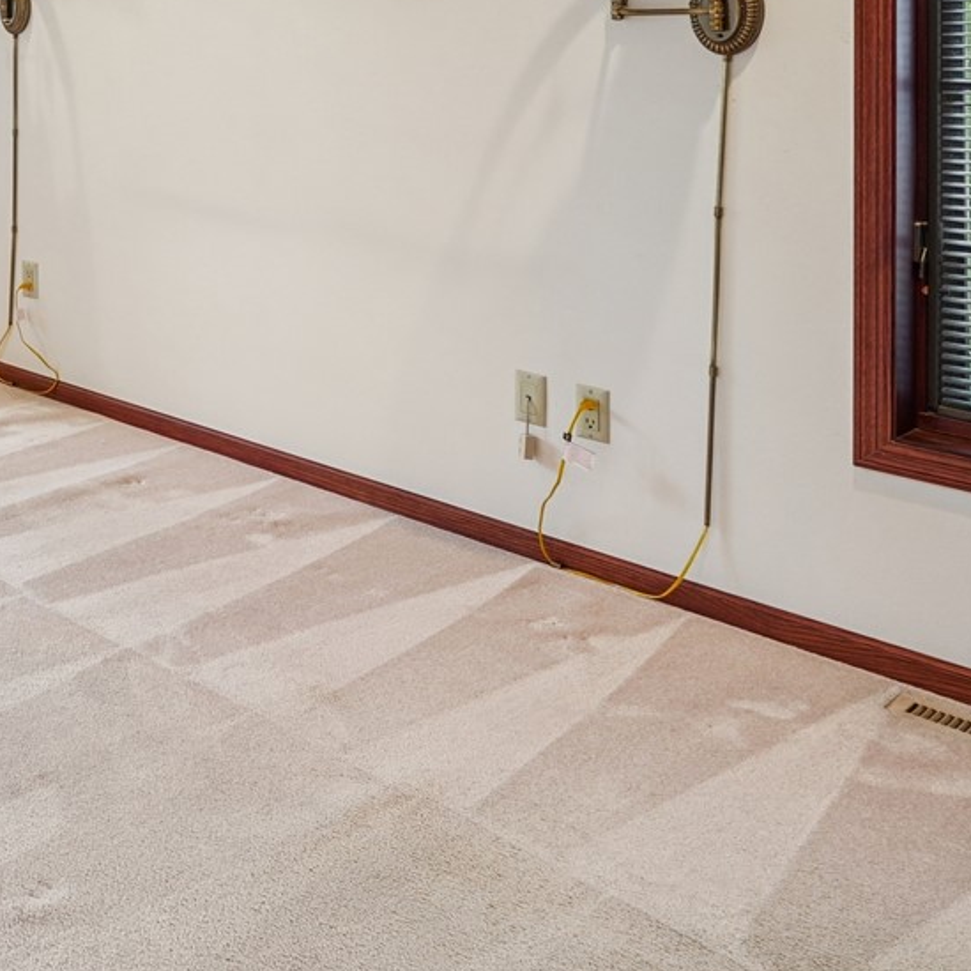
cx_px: -206
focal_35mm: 42
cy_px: -17
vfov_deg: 35.8
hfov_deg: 32.7
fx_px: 1333
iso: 400
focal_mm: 16
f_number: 9
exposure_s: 1/8
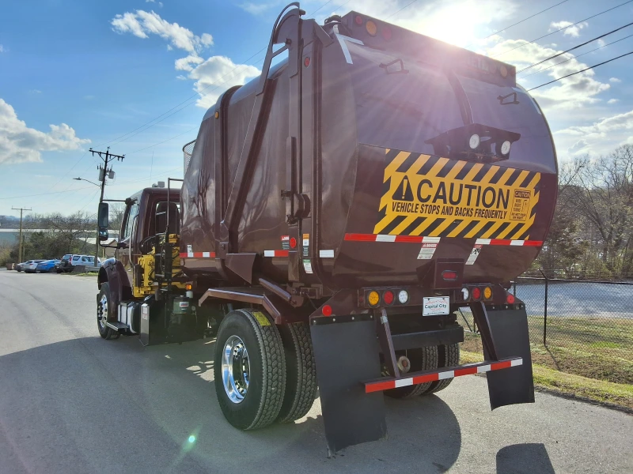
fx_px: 512
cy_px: 237
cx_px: 316
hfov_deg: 63.4
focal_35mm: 28
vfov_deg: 49.7
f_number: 1.9
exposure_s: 1/1647
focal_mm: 2.91
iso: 32
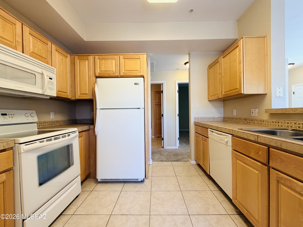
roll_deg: -1.3
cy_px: 114
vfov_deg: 85.7
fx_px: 123
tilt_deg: +0.4
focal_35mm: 14
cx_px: 152
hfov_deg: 102.1
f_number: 2.2
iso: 125
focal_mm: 2.22
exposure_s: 1/64
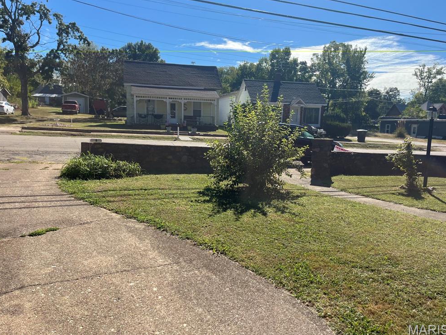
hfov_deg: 65.3
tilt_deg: -8.4
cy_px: 166
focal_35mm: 27
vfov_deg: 51.4
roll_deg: -3.2
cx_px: 222
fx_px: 348
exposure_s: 1/2899
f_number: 1.6
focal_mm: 5.1
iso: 50
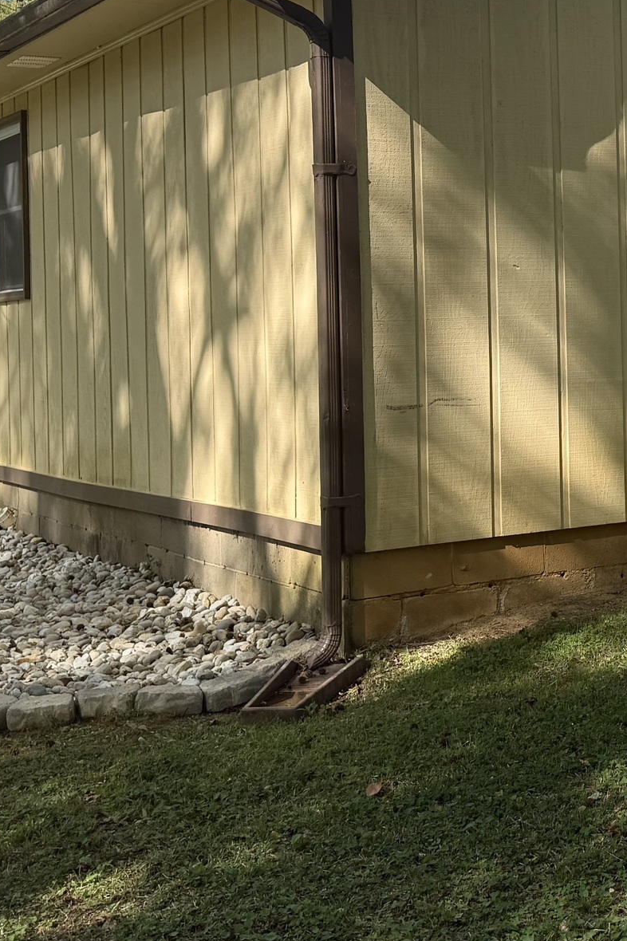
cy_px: 288
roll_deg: +1.6
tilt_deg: +1.0
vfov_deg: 30.7
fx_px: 1699
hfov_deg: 19.4
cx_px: 795
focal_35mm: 65
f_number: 1.78
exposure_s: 1/1314
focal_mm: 6.76
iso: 100
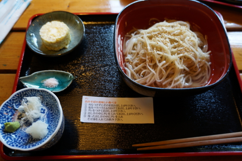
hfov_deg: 59.5
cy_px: 80
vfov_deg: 41.6
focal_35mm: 32
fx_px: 212
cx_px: 121
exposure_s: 1/6
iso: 100
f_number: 4
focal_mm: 21
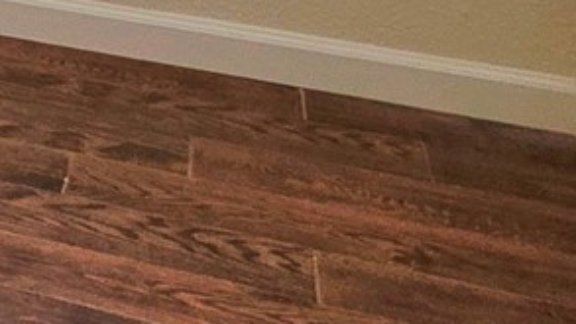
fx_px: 1512
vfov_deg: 10.6
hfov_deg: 14.7
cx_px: -771
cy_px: -430
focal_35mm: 99
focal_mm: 2.2
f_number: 1.9
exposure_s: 1/120
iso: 100
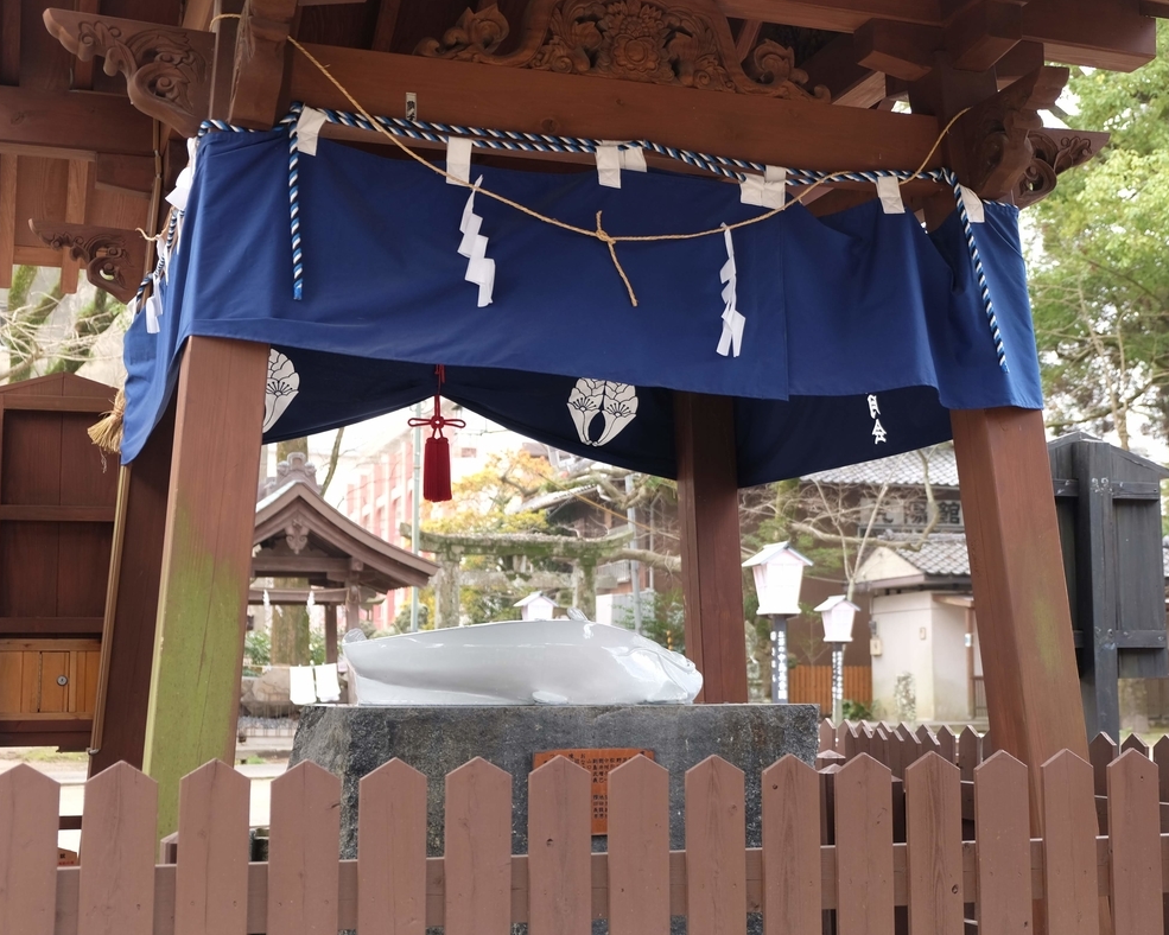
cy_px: 473
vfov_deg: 31.5
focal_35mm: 48
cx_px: 609
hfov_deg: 38.8
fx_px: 1661
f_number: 3.2
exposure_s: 1/60
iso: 200
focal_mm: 27.7
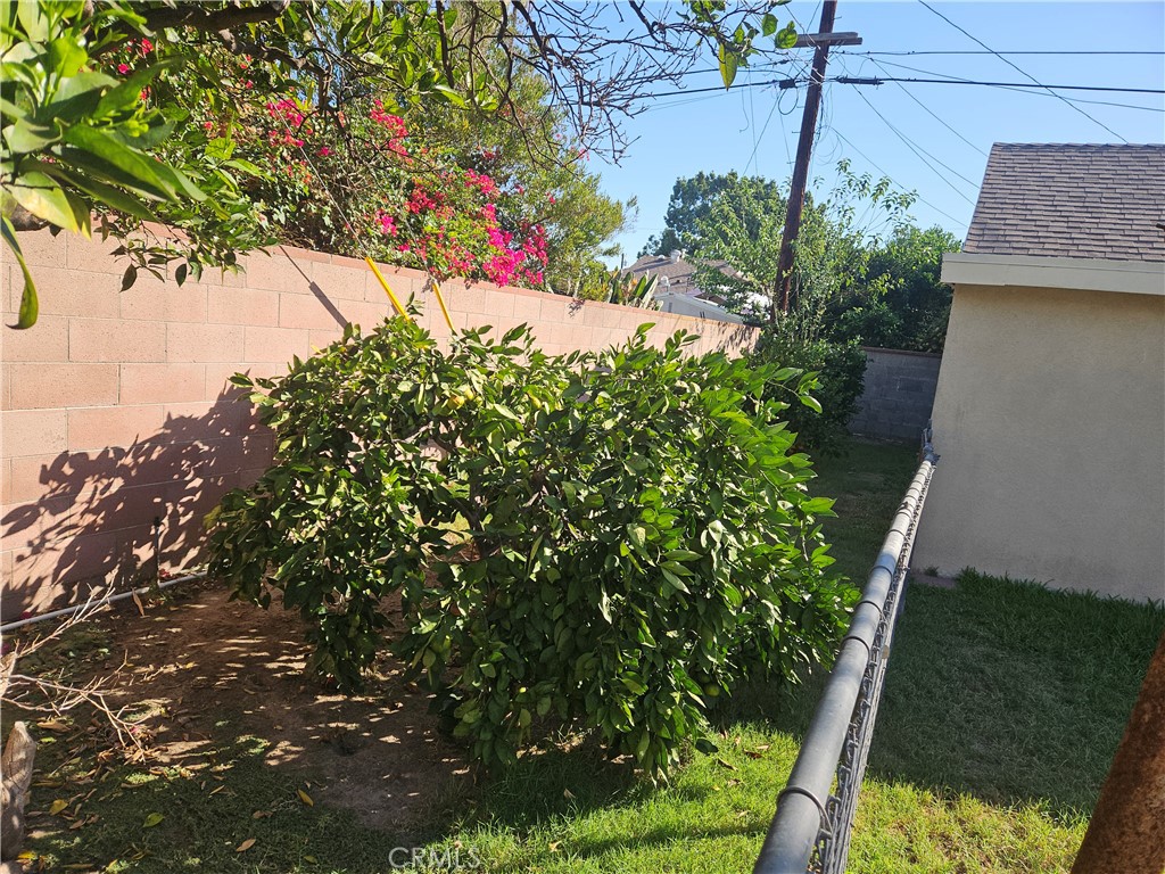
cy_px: 437
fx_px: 774
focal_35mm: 23
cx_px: 582
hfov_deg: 73.9
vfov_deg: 58.9
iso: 25
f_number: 1.8
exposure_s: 1/796
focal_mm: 5.4
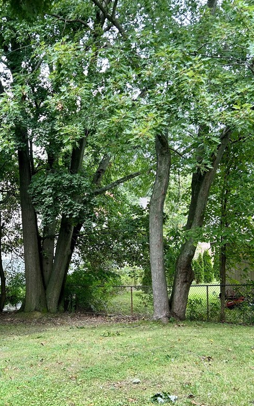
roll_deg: +1.3
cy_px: 203
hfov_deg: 32.9
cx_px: 32
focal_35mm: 37
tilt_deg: -1.1
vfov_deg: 52.7
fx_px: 410
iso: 40
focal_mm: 5.7
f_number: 1.5
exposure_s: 1/179
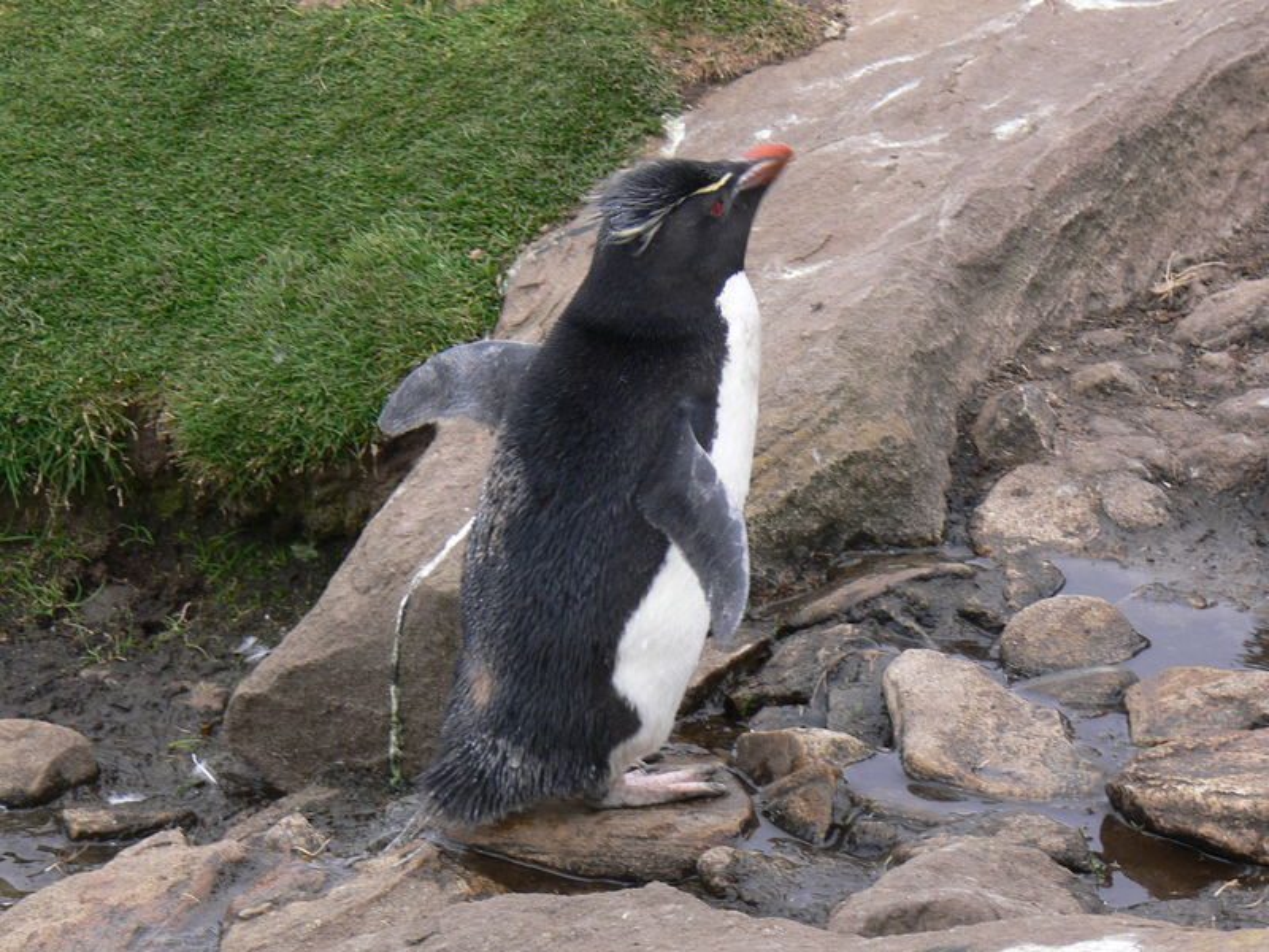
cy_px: 476
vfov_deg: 8.3
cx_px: 634
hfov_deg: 11.1
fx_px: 6525
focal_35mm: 178
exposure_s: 1/100
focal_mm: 29.6
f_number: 4.5
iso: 80
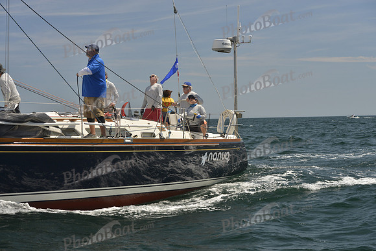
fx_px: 731
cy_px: 126
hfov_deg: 28.8
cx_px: 188
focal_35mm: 70
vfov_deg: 19.5
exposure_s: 1/800
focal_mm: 70
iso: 400
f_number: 7.1
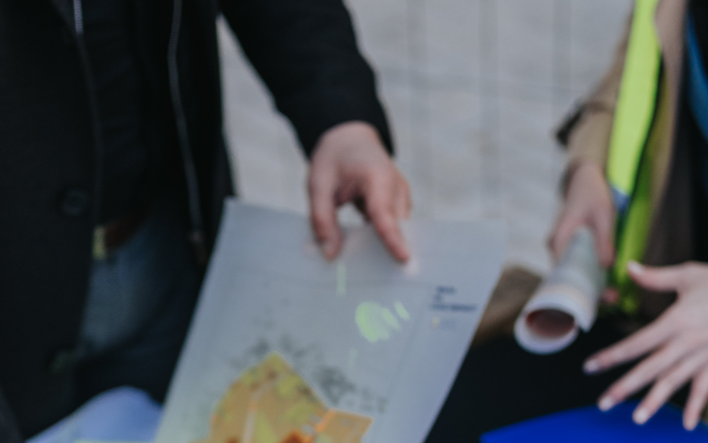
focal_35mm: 109
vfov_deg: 11.7
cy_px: 557
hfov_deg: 19.0
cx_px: 176
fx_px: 2103
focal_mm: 35
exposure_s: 1/3200
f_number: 1.2
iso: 100
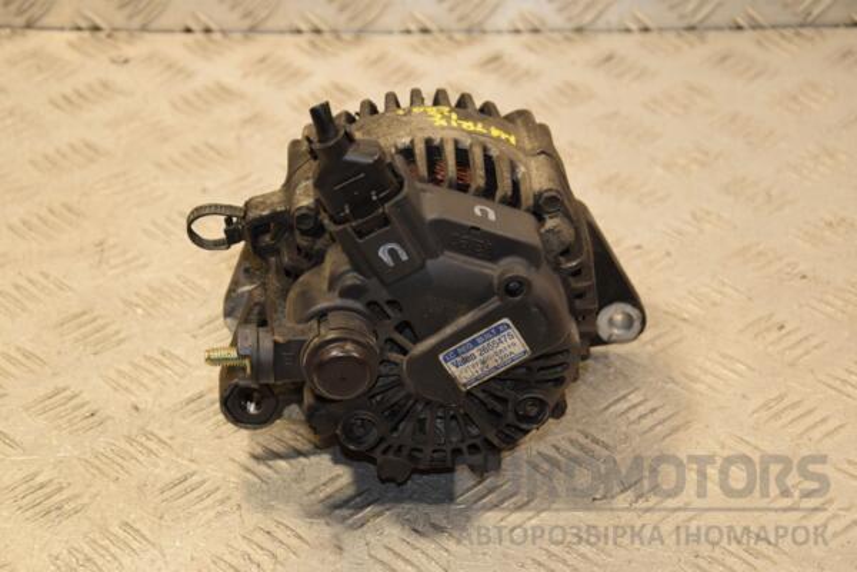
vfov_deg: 13.8
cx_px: 428
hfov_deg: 20.6
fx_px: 2357
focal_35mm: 99
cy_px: 286
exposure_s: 1/200
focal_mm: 66
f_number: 6.3
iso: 800
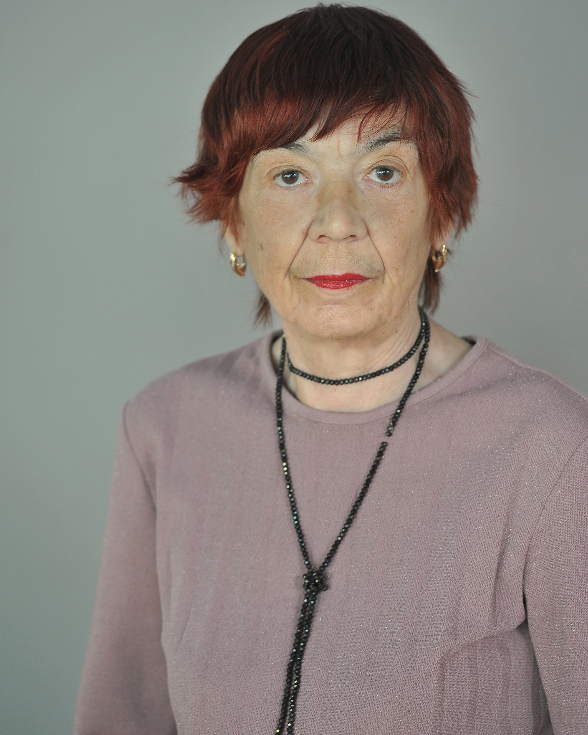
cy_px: 337
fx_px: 3328
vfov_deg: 12.6
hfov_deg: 10.1
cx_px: 293
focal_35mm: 153
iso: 500
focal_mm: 135
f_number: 4.5
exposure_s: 1/125
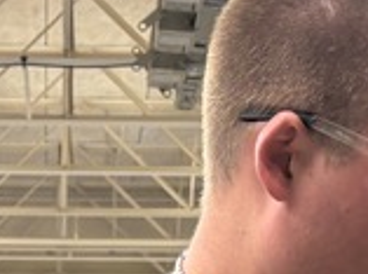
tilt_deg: +1.6
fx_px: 1803
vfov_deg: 8.0
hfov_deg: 11.6
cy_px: 672
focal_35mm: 170
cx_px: 143
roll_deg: -0.4
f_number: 1.6
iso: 125
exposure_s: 1/60
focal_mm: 5.96
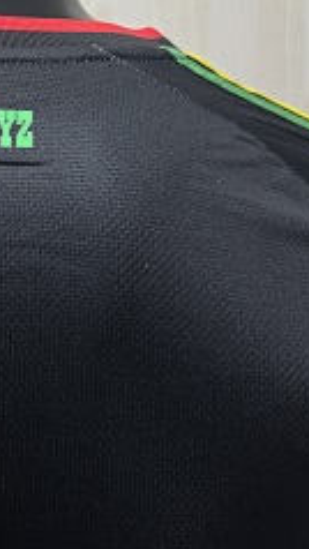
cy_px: 74
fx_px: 801
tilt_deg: -3.7
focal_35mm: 55
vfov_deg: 35.9
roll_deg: +0.6
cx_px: -40
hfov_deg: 20.7
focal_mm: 6.76
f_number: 1.78
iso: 250
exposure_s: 1/60
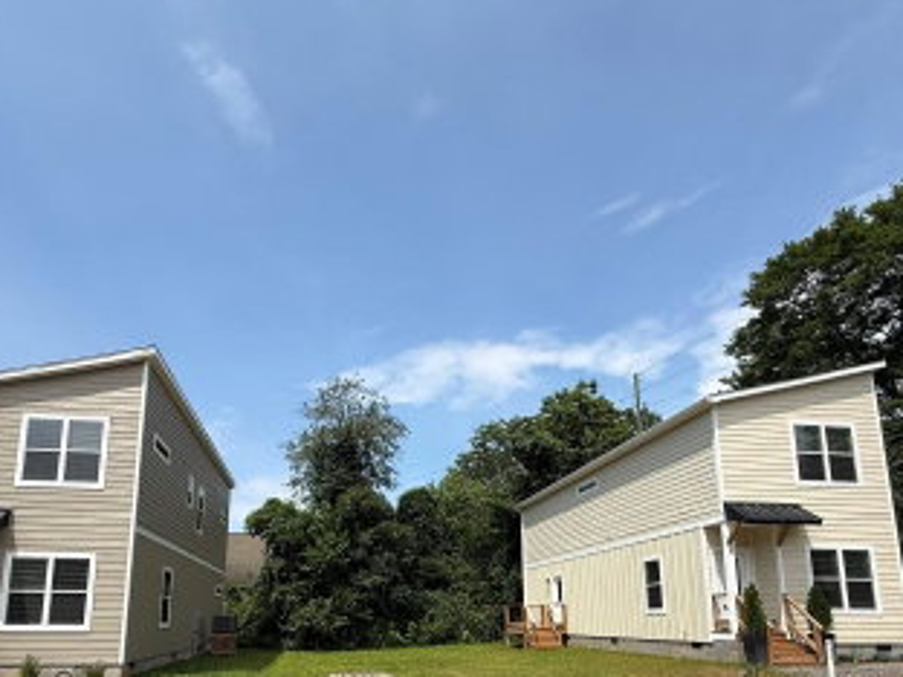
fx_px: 600
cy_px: 515
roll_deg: -0.7
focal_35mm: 23
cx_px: 397
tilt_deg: +10.4
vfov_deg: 55.8
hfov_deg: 73.6
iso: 50
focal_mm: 2.22
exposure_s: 1/2165
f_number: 2.2
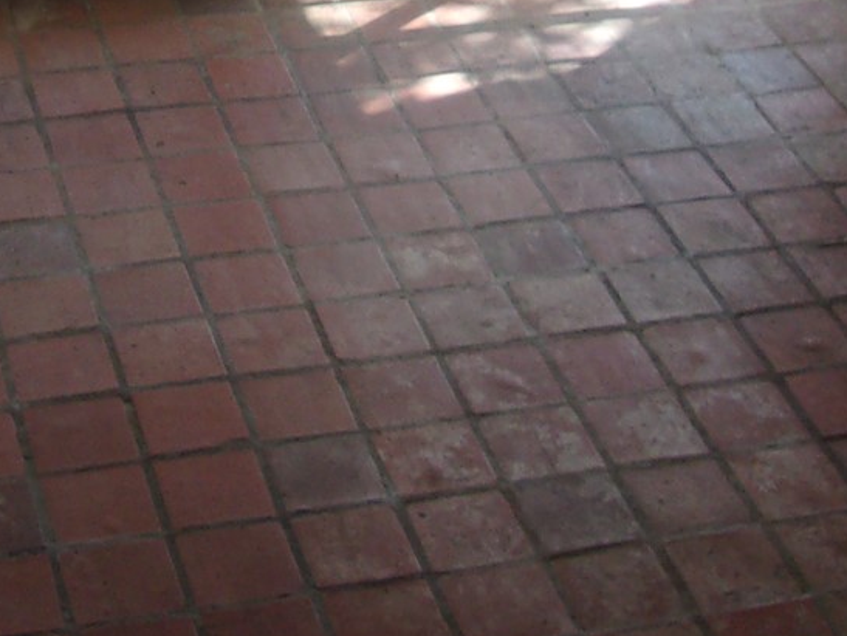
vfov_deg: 14.2
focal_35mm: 101
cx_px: 336
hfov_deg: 19.4
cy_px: -115
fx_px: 2473
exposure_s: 1/100
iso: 80
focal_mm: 4.9
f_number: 3
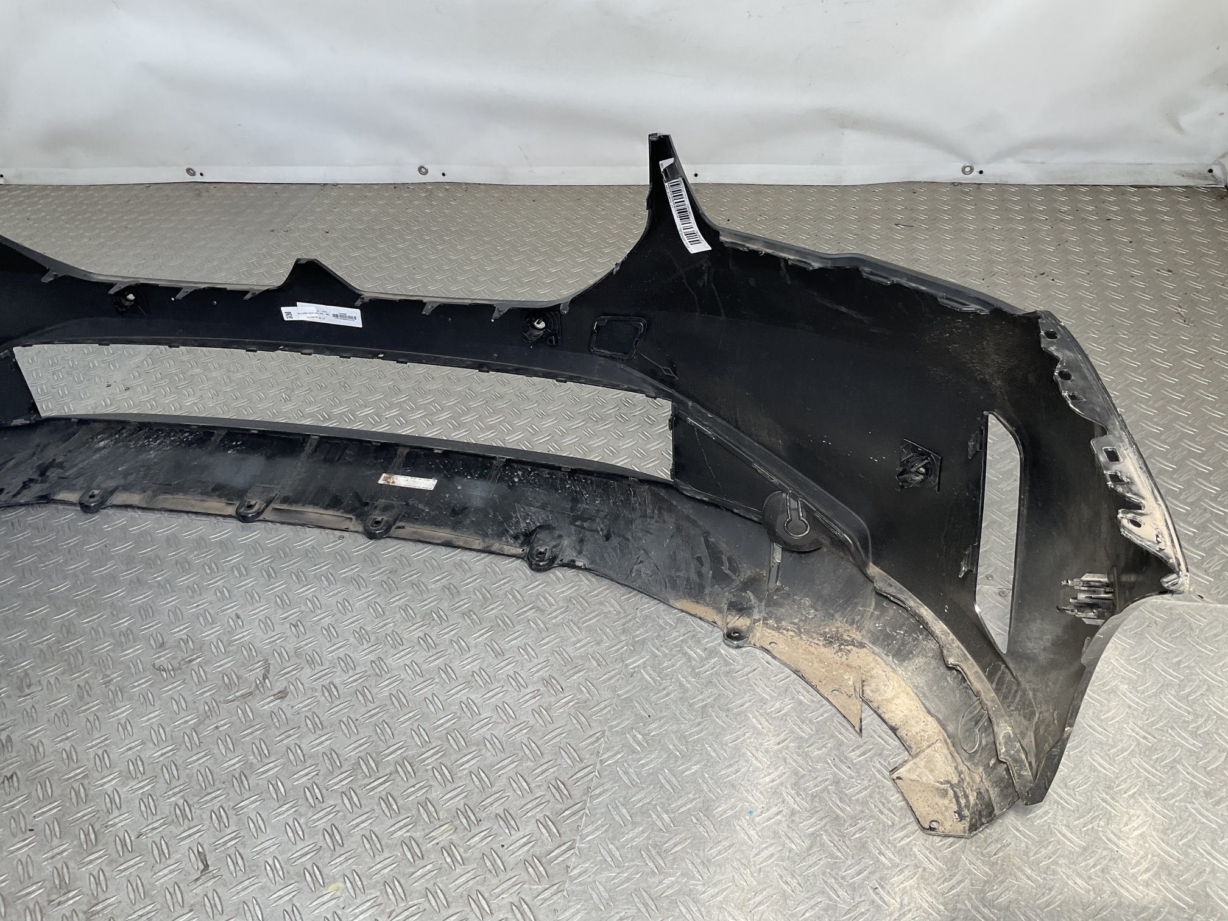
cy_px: 460
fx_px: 1029
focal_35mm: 29
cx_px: 614
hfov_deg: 61.7
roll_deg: +4.0
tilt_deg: -38.0
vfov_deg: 48.2
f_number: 1.8
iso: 16
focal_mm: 3
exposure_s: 1/201
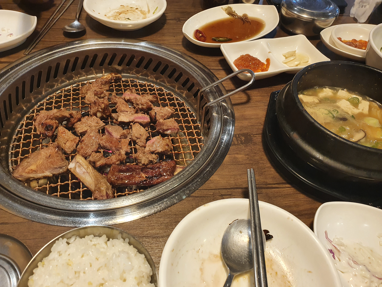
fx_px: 287
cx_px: 191
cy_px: 144
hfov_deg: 67.3
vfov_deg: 53.1
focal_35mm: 26
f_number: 2.4
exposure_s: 1/60
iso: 250
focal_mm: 4.32
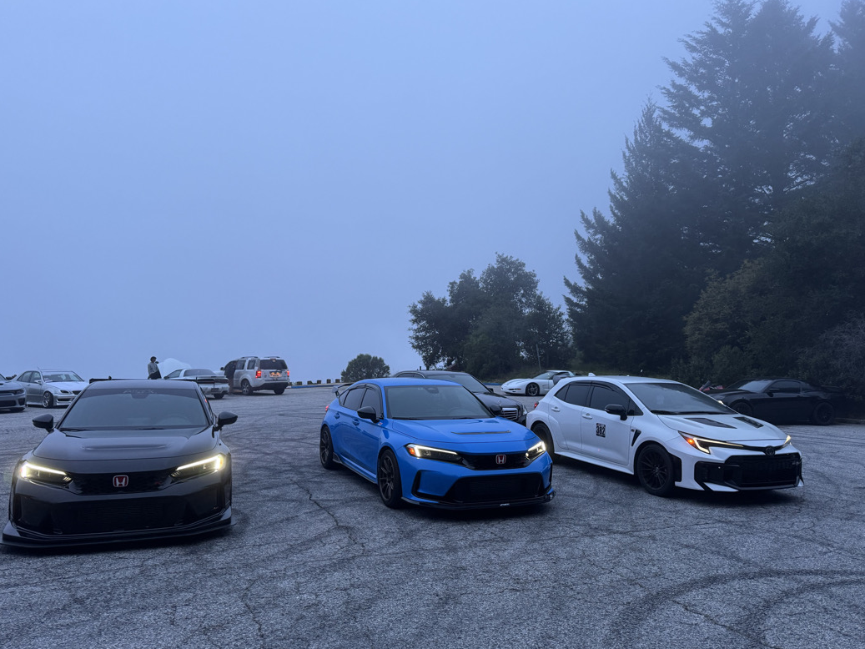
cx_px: 421
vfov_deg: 54.9
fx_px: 625
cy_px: 328
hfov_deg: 69.4
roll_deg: +1.1
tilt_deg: +2.0
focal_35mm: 25
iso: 250
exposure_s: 1/60
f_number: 1.78
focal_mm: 6.76
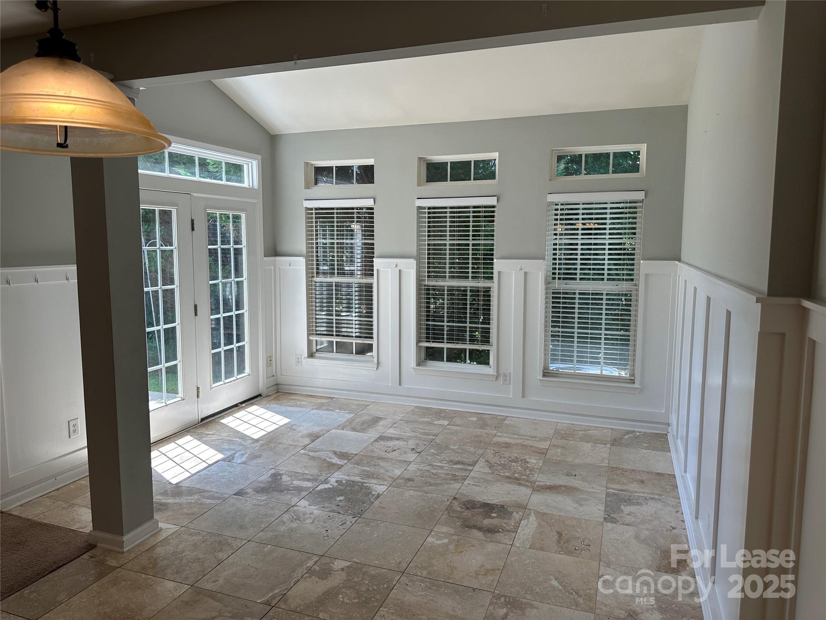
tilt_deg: -5.6
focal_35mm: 24
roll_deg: -1.0
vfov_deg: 56.8
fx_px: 573
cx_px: 413
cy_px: 310
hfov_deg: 71.6
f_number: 1.78
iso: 80
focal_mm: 6.86
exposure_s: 1/319
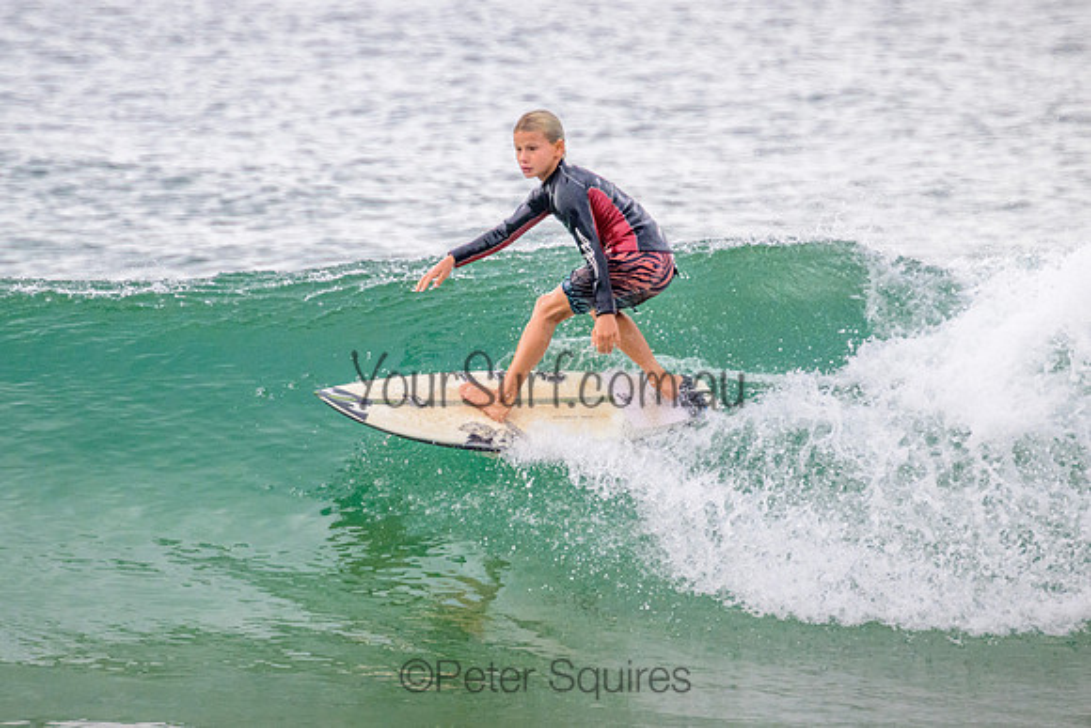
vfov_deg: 1.3
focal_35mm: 1075
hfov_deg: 1.9
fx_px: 32573
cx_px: 478
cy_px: 379
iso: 2500
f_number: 11
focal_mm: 800
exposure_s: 1/2000
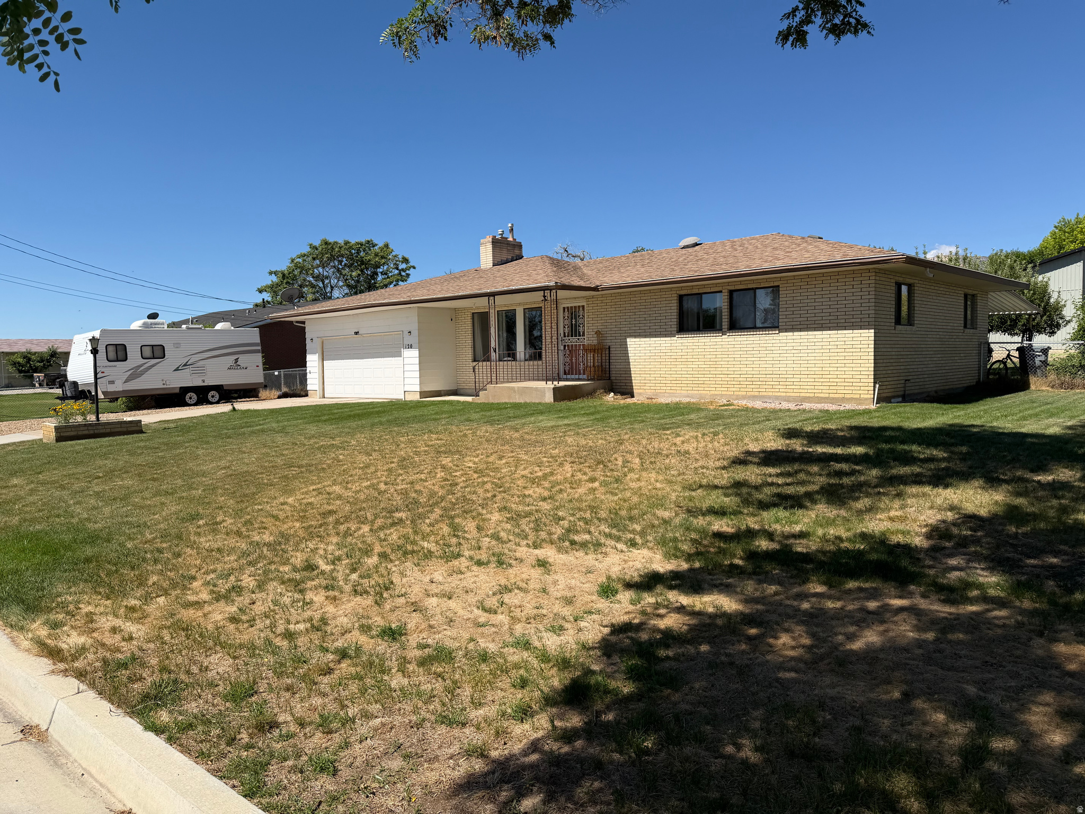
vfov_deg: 56.8
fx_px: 752
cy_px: 407
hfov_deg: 71.6
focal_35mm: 24
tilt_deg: -0.8
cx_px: 542
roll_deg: +2.0
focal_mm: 6.76
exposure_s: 1/5714
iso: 80
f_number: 1.78
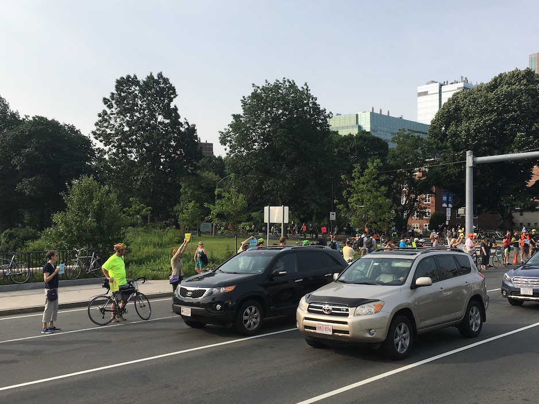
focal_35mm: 37
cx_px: 271
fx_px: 576
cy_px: 213
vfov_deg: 38.6
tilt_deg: -0.2
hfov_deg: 50.2
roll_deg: +1.2
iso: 25
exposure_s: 1/1876
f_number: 2.2
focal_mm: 4.15
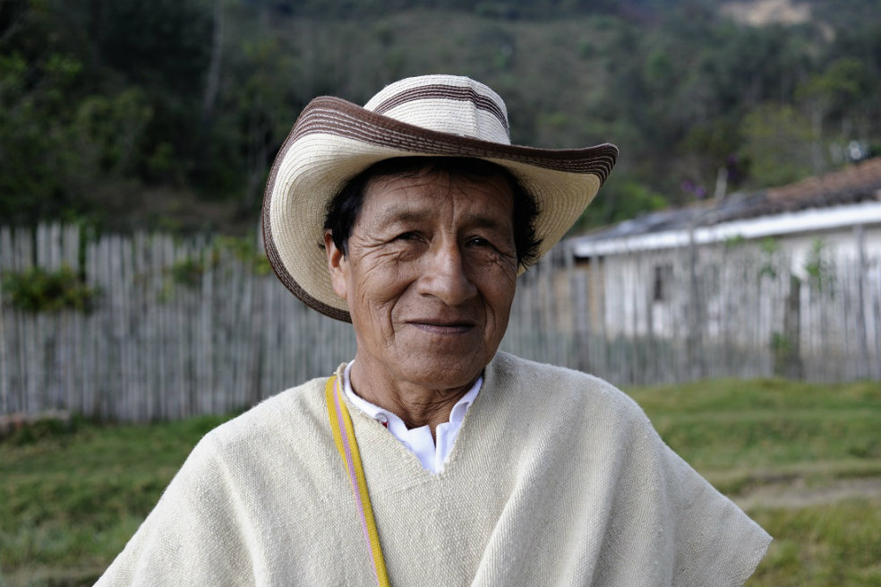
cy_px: 294
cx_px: 440
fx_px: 856
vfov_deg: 37.8
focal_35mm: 35
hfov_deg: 54.5
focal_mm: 35
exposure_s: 1/250
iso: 320
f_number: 5.6
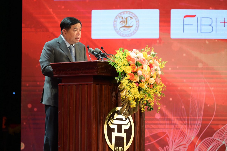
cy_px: 76
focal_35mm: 200
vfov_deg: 6.9
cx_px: 114
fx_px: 1260
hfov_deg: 10.3
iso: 400
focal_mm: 200
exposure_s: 1/200
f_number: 2.8
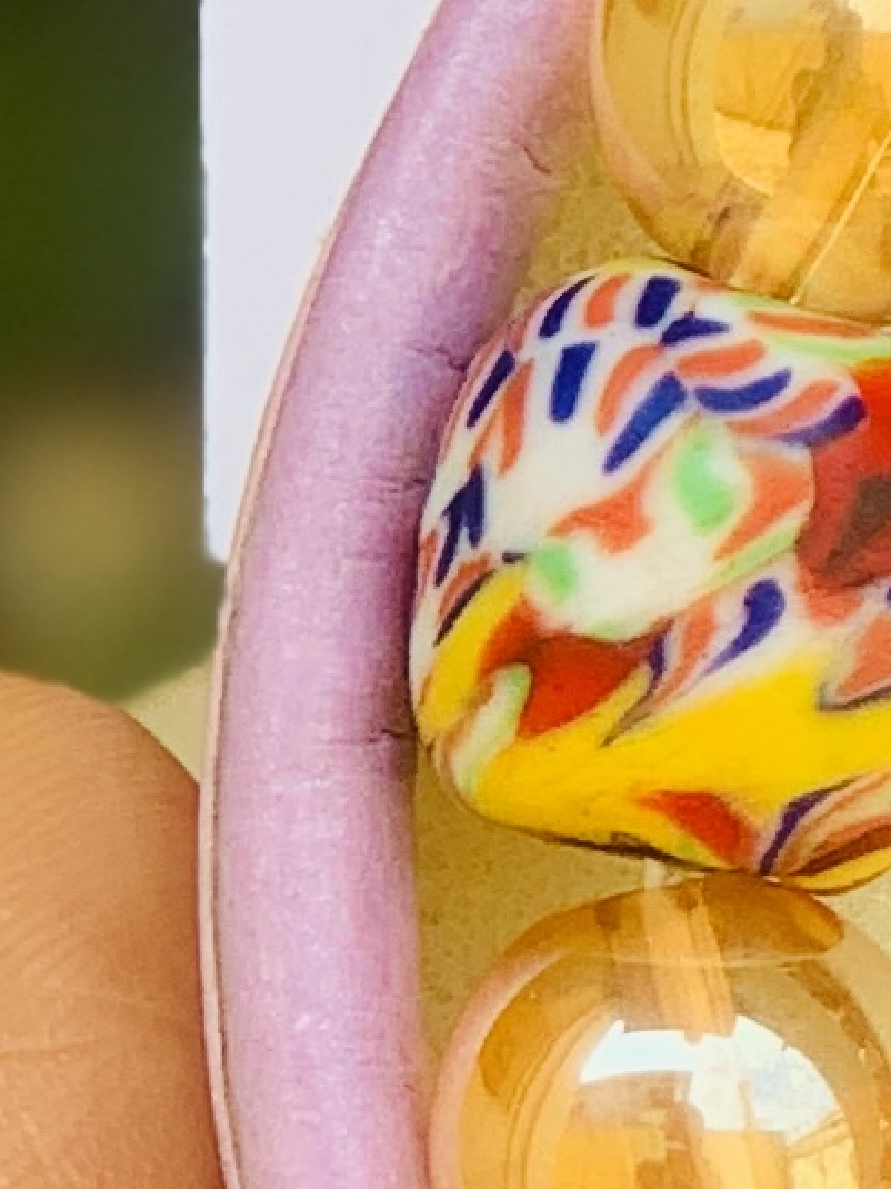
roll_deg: -0.2
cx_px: 2249
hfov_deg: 3.7
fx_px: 13459
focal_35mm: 392
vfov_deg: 5.1
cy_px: 713
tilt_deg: -15.3
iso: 20
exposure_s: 1/122
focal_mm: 6
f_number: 2.4
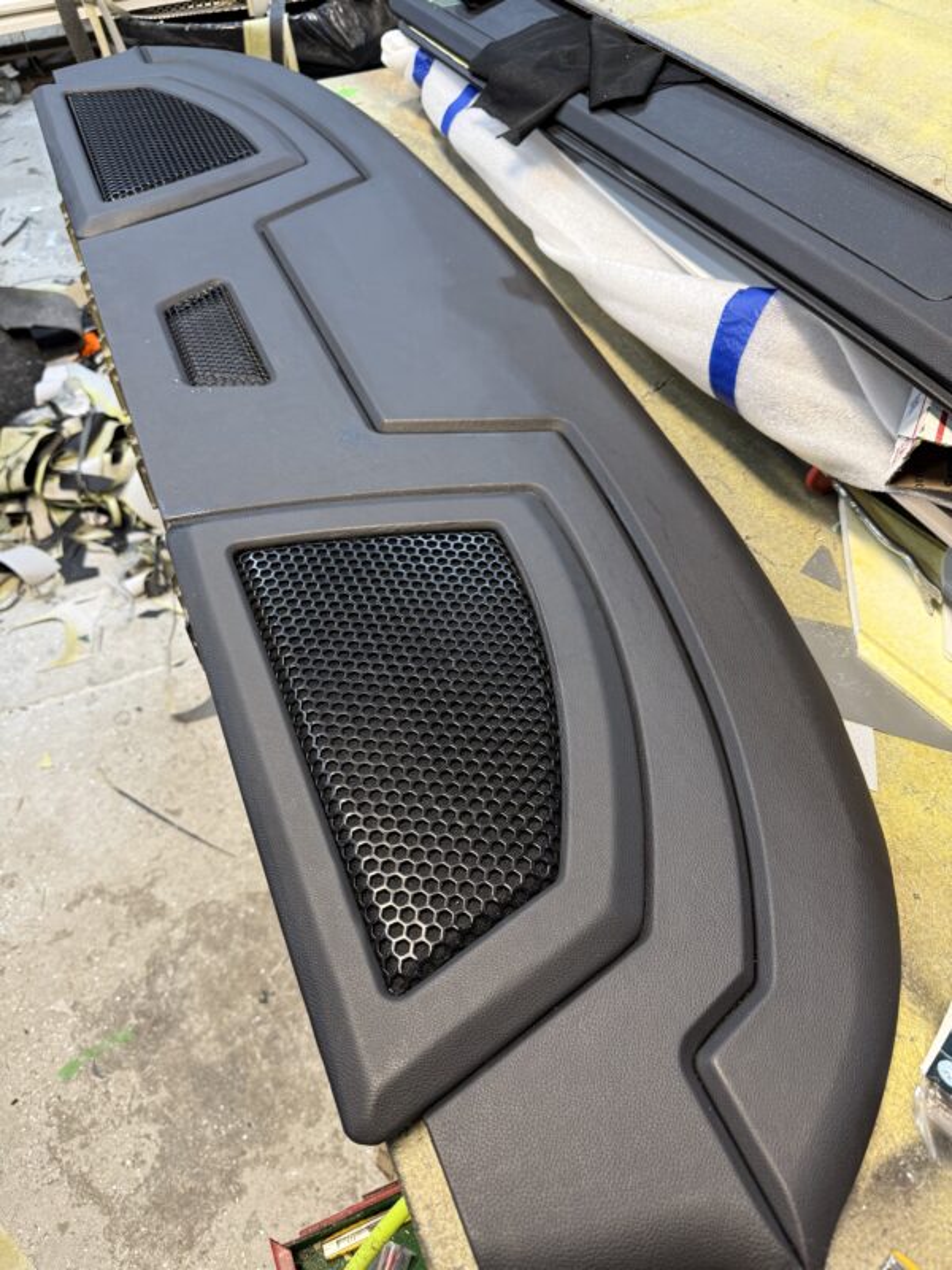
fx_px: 880
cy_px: 635
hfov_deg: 56.8
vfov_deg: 71.6
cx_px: 476
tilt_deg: -50.8
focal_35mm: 24
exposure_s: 1/60
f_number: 1.78
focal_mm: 6.76
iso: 200
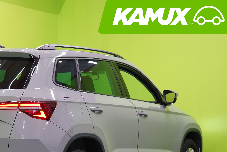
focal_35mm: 97
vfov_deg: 14.0
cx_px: 48
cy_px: 120
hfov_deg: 20.8
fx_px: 612
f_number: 5
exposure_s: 1/30
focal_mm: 55
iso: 400
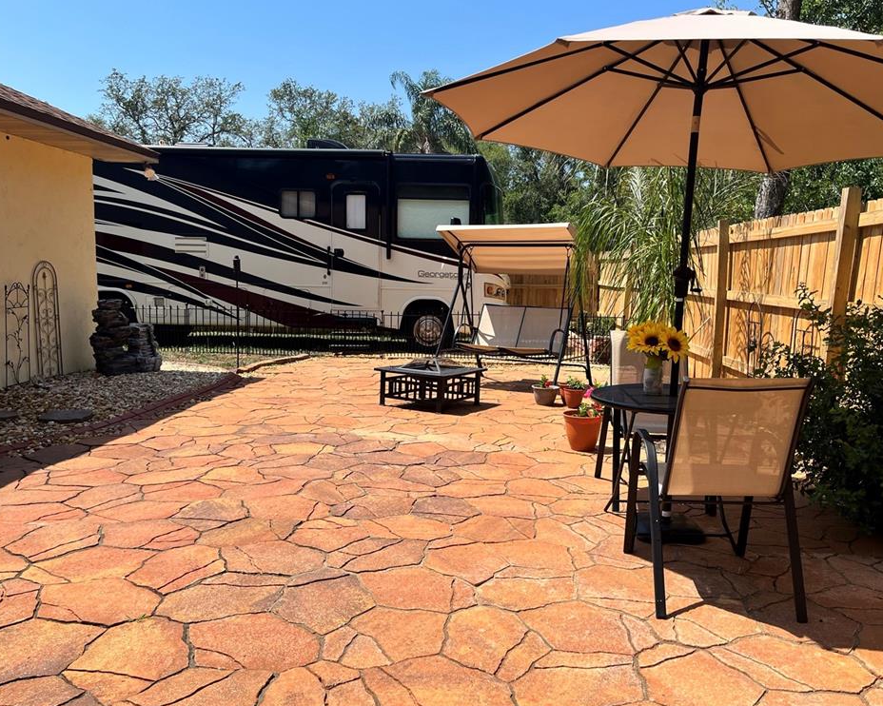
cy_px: 348
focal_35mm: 28
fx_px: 732
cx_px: 480
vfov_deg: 51.5
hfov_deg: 62.1
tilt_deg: -7.1
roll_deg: -0.2
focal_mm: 5.1
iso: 50
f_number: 1.6
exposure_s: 1/2513
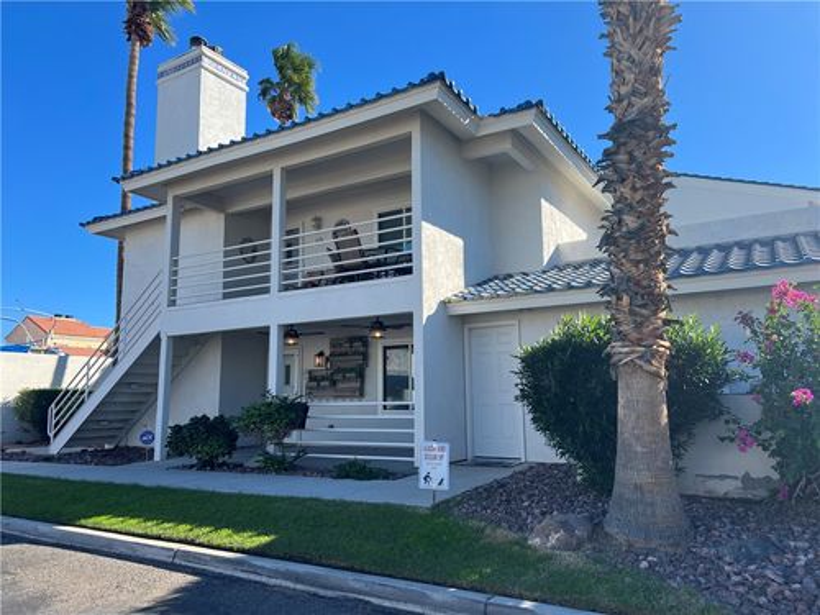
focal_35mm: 26
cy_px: 308
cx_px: 410
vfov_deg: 53.1
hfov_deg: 67.3
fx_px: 616
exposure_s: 1/1972
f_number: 1.5
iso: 50
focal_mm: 5.7
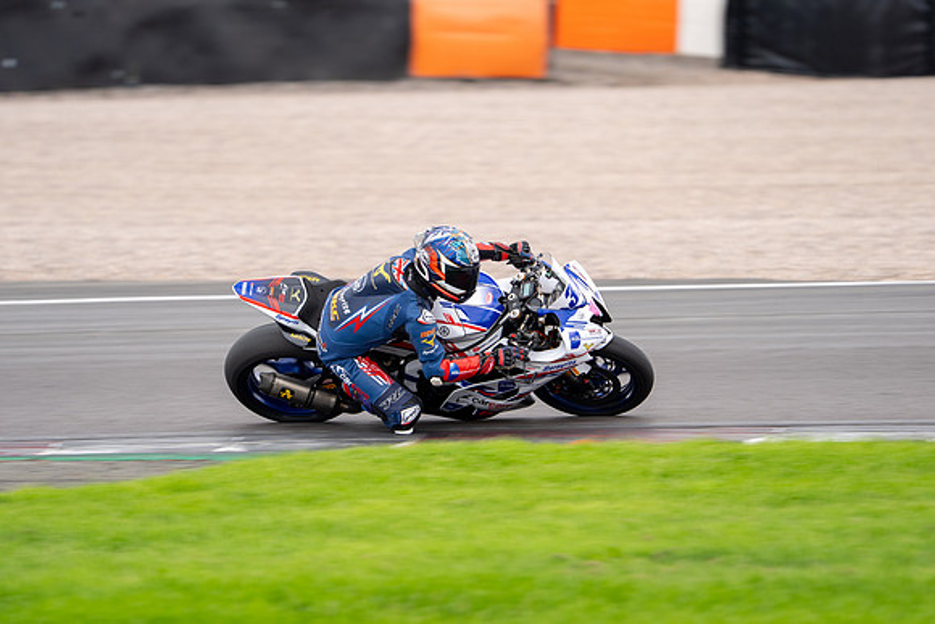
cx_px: 468
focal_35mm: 424
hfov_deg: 4.9
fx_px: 11005
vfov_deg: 3.2
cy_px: 312
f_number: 4.5
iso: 320
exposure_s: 1/400
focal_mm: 400
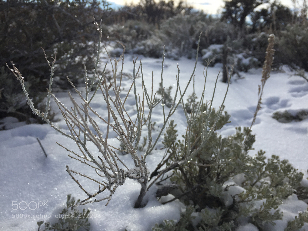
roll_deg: -7.2
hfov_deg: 61.7
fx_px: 258
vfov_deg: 48.2
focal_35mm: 29
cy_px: 116
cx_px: 154
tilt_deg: -17.3
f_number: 2.2
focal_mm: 4.15
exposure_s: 1/3049
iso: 32
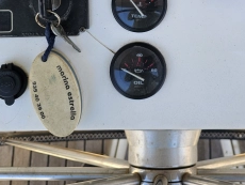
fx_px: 390
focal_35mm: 55
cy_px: -27
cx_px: 167
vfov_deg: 24.5
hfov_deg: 34.5
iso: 32
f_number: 1.7
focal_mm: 6.3
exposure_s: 1/180
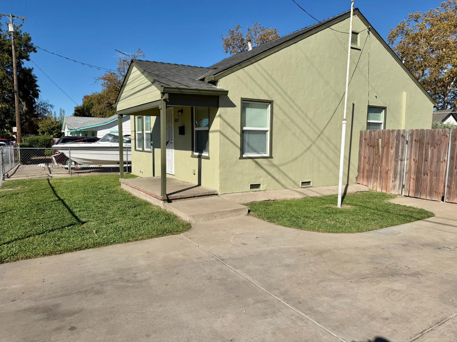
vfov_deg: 56.8
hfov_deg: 71.6
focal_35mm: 24
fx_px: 317
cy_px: 171
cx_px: 228
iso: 80
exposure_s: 1/8130
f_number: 1.78
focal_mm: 6.76
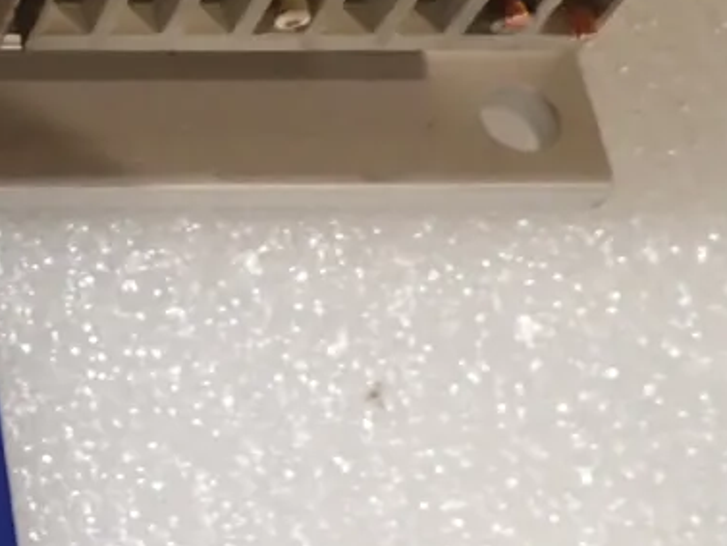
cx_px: -544
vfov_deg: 13.7
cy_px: -60
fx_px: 2227
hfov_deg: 16.0
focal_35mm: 106
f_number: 2
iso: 200
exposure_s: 1/60
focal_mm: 4.5
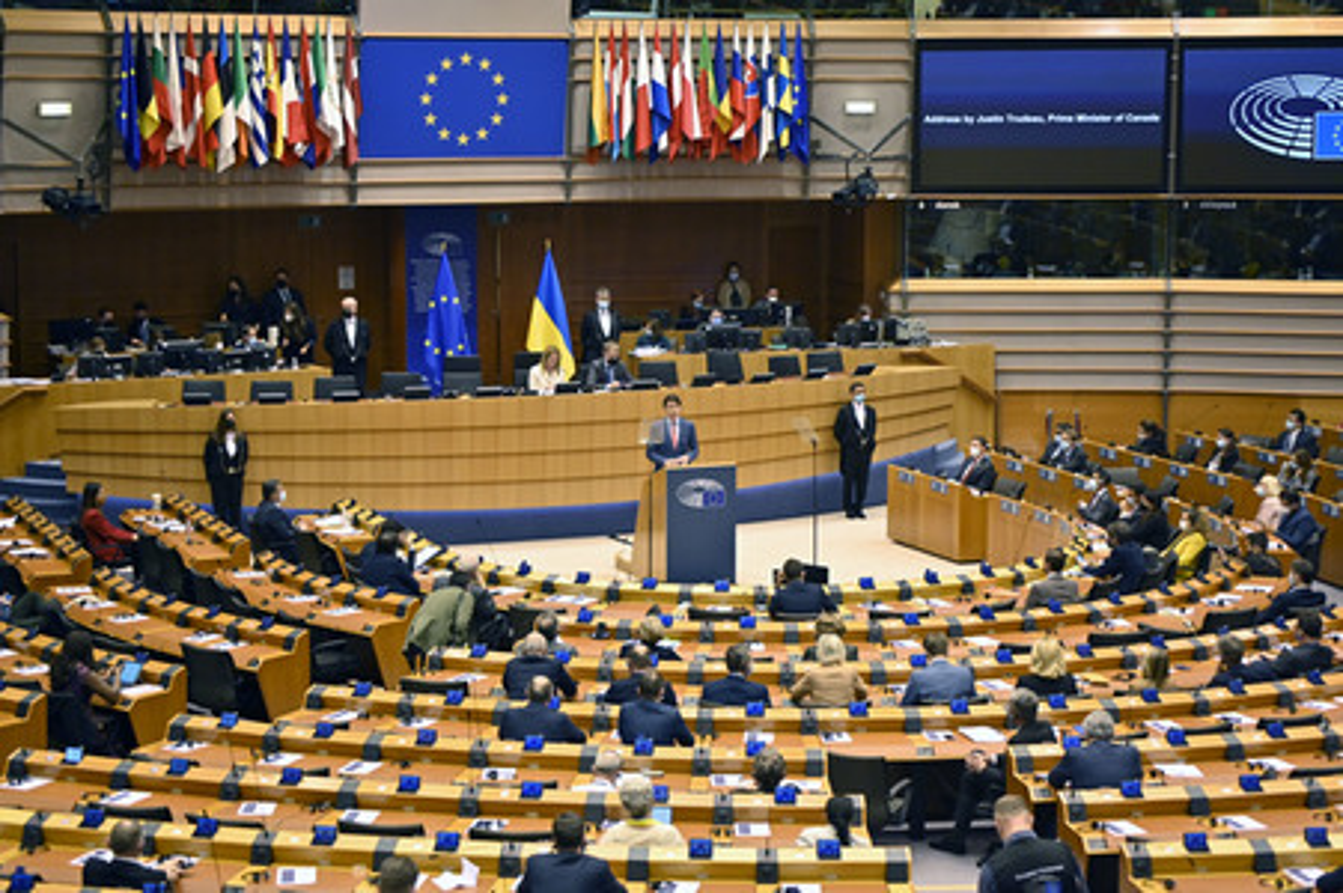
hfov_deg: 28.1
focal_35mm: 72
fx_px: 2684
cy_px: 446
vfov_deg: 18.9
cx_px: 672
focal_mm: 72
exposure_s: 1/320
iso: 2000
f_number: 4.8
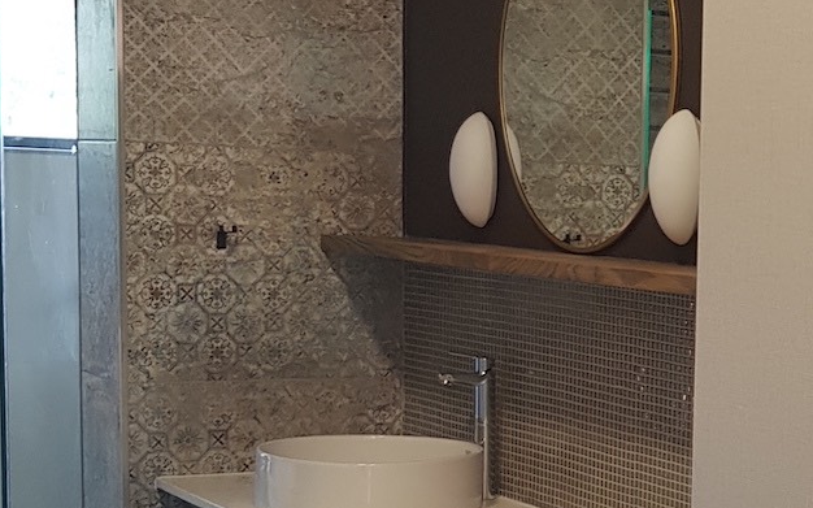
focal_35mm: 88
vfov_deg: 14.6
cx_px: 831
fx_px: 1949
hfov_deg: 22.6
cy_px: 496
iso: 80
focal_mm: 4.2
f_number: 1.7
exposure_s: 1/50
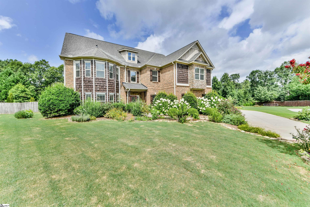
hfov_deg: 104.3
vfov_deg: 81.2
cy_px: 104
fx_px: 121
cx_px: 155
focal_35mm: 14
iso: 400
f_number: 8
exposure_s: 1/1000
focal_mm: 14
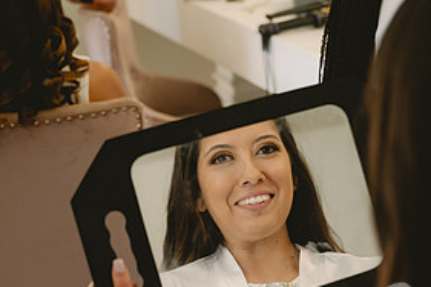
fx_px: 1161
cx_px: 322
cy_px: 196
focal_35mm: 97
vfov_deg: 14.1
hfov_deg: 20.9
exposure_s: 1/60
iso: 250
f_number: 2.8
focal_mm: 47
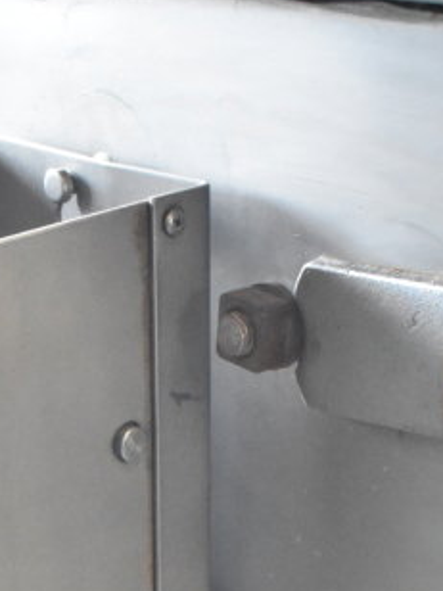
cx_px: 125
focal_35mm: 124
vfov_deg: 15.0
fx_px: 2123
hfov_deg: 11.9
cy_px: 805
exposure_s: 1/125
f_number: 5.6
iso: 6400
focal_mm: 29
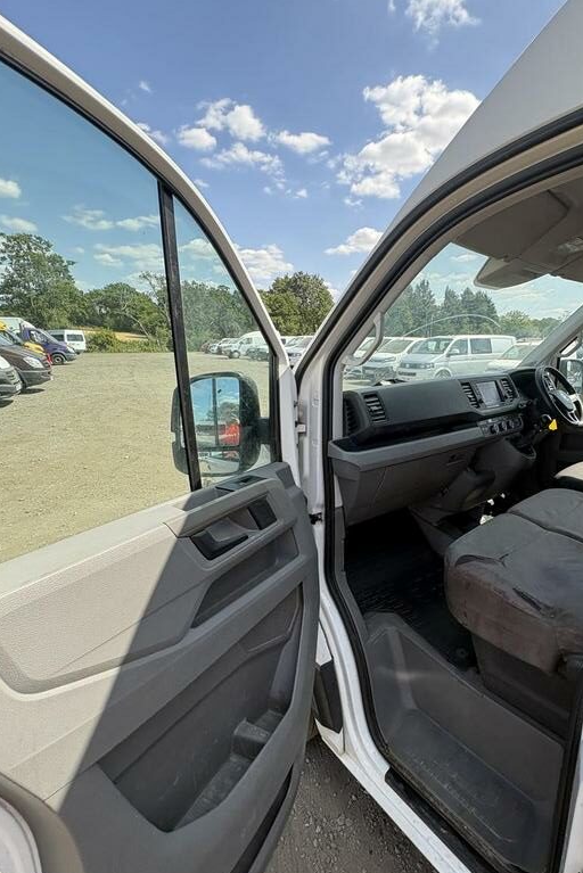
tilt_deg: -8.9
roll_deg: -6.7
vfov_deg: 93.3
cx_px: 358
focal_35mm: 17
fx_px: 413
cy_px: 435
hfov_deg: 69.6
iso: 50
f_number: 2.2
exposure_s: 1/331
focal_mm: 2.22
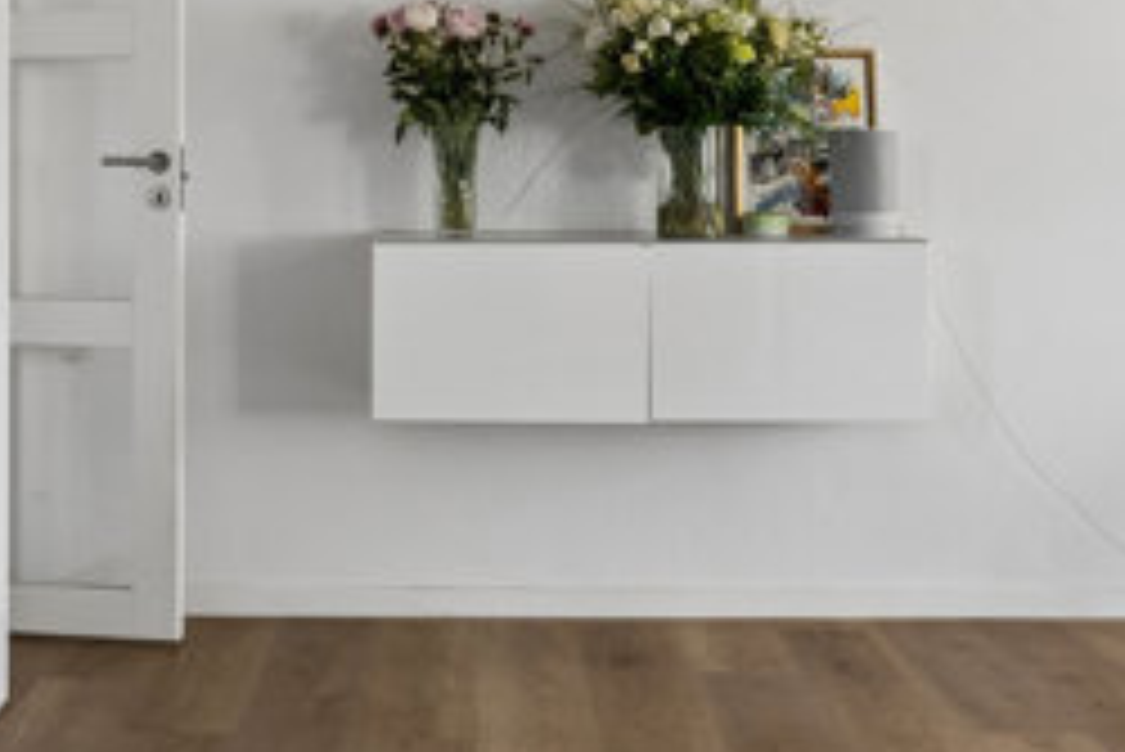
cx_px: 418
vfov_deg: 21.1
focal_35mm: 64
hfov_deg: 31.3
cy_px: 214
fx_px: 2001
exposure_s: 1/100
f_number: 7.1
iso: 400
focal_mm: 20
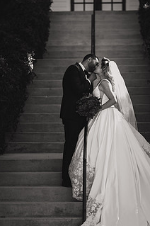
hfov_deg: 11.4
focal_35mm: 120
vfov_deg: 17.1
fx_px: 752
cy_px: 118
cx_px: 104
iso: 50
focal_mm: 85
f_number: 2
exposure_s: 1/200
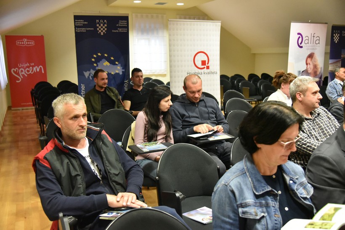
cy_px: 115
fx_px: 326
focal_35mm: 34
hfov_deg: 55.8
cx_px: 172
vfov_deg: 38.9
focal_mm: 34
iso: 8000
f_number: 4
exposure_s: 1/200
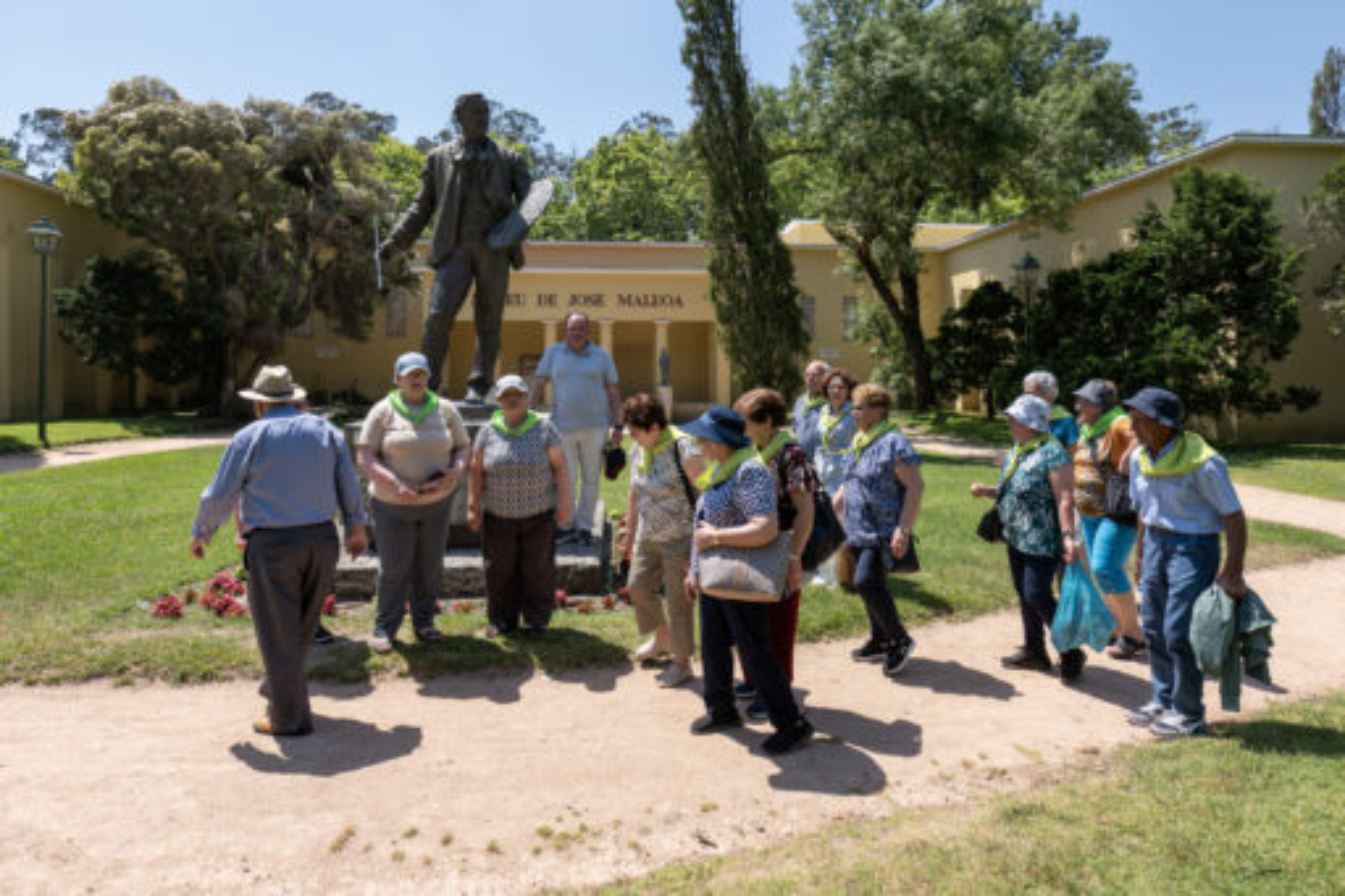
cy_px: 448
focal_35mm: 20
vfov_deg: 61.9
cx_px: 672
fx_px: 747
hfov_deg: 84.0
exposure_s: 1/320
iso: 100
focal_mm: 20
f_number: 6.3
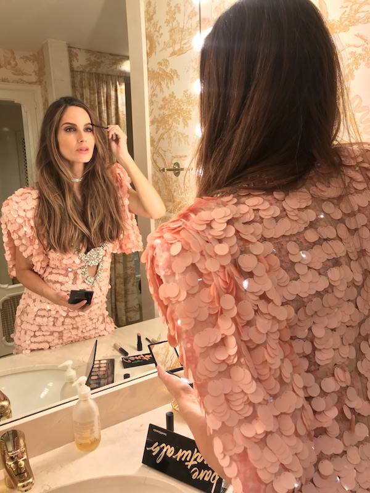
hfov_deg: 49.7
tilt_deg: -9.9
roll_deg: +3.0
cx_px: 185
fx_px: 399
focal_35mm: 28
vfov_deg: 63.4
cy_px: 246
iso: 32
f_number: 1.8
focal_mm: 3.99
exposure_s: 1/33
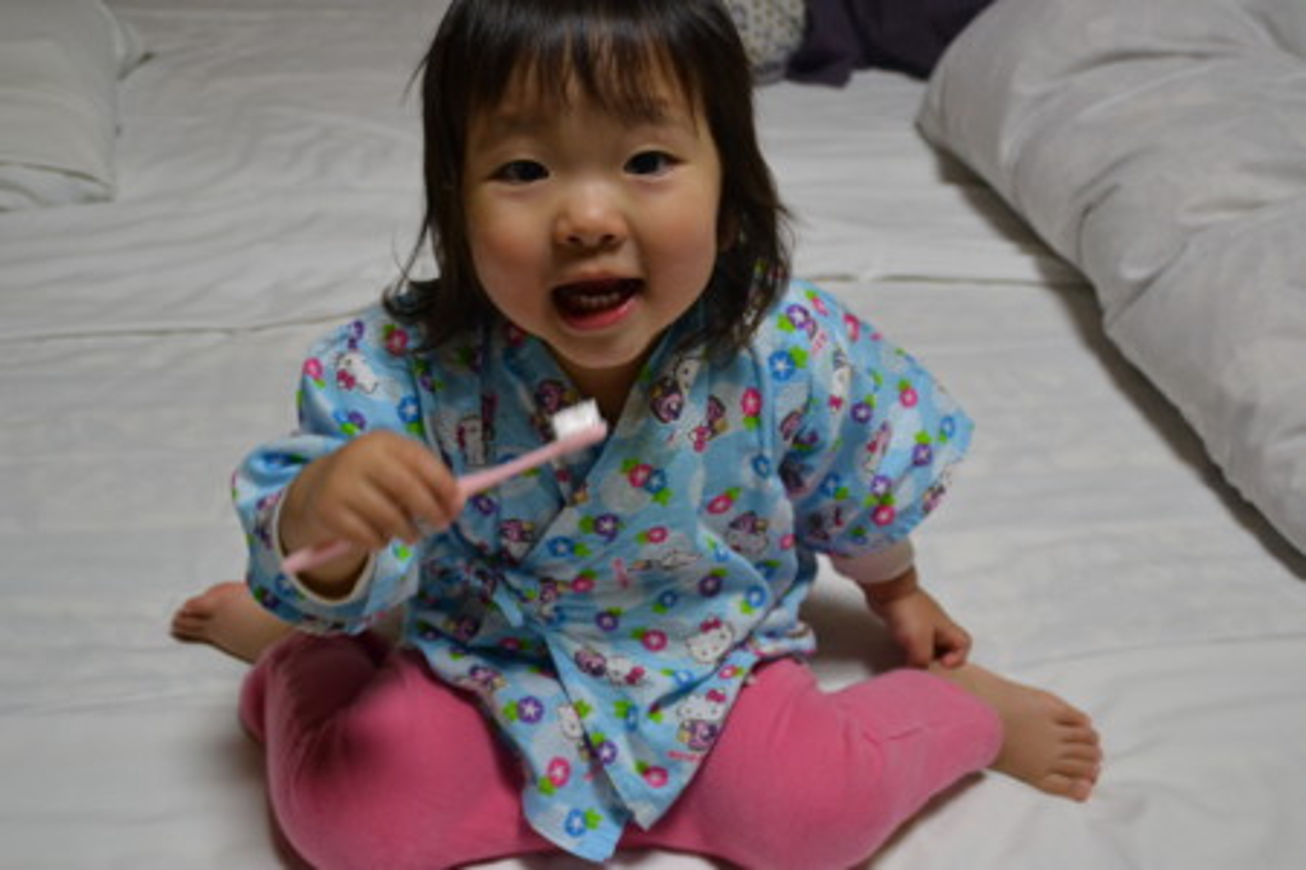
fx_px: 1360
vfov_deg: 35.5
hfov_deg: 51.3
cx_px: 653
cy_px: 435
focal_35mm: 38
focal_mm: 25
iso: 1600
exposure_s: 1/100
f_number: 5
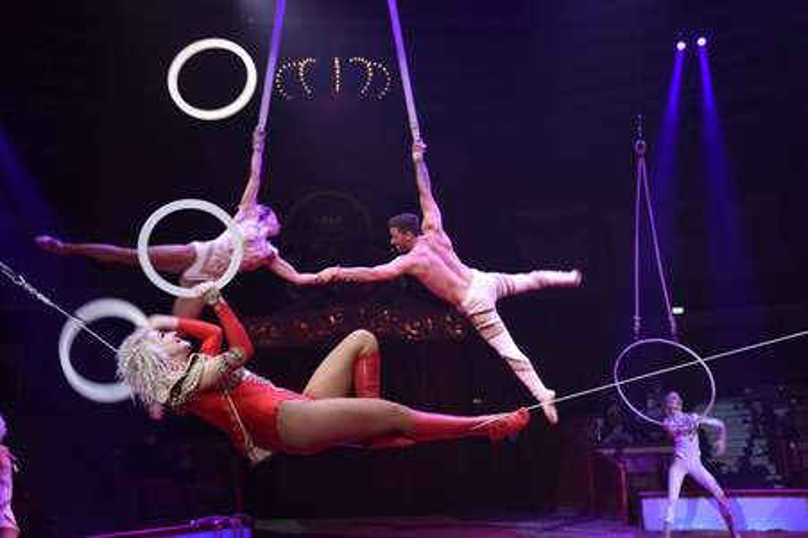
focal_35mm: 50
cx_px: 404
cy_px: 269
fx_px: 1121
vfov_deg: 27.0
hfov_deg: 39.6
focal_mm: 50
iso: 1000
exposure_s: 1/60
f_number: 6.3
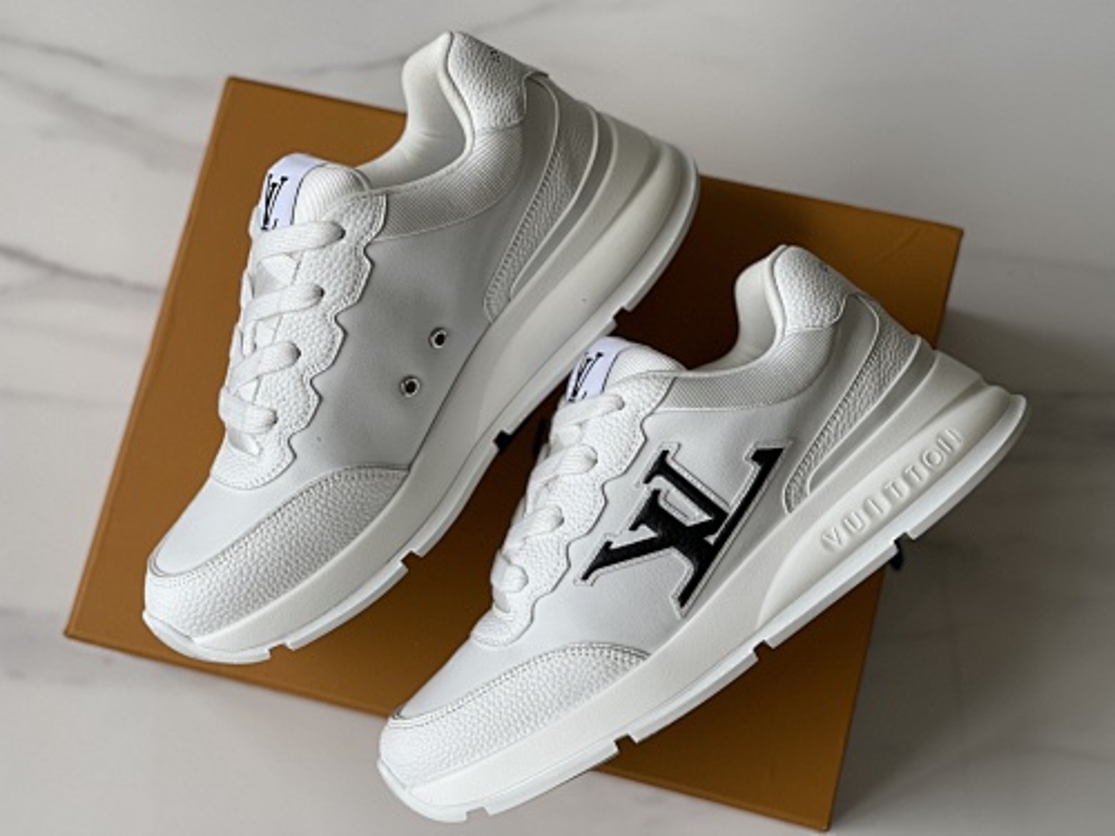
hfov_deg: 30.3
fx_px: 2061
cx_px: 558
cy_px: 418
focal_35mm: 64
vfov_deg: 22.9
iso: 32
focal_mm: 7.5
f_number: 2.2
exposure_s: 1/121
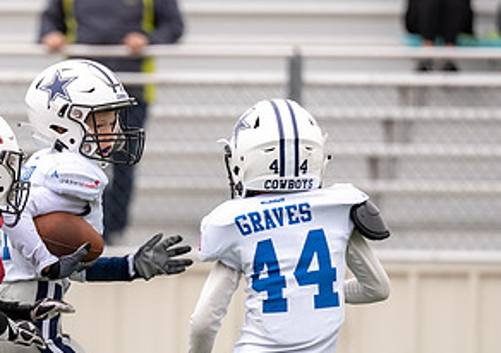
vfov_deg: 2.0
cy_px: 346
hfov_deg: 2.9
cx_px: -70
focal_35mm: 700
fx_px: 9919
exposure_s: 1/1250
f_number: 2.8
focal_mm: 200
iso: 160
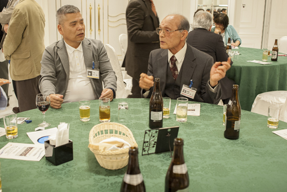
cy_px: 86
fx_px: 311
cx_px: 135
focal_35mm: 39
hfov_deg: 49.5
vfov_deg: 34.2
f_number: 5.6
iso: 1600
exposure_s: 1/100
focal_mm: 35
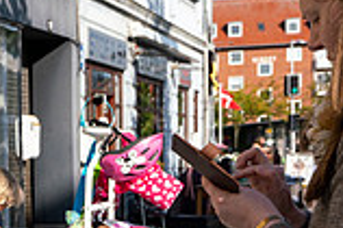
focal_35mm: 152
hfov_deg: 12.5
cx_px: -244
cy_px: 288
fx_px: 1447
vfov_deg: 8.9
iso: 400
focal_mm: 35
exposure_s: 1/2000
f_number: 5
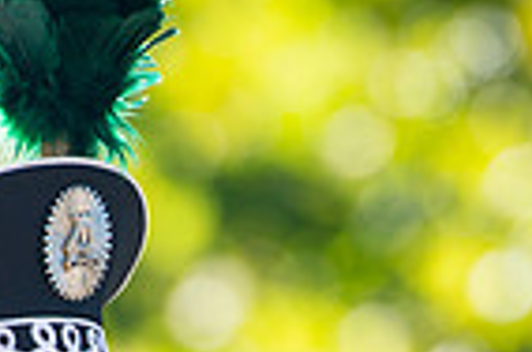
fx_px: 12046
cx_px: 491
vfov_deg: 1.7
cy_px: 655
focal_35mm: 817
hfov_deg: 2.5
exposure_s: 1/1000
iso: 200
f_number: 4.5
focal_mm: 200
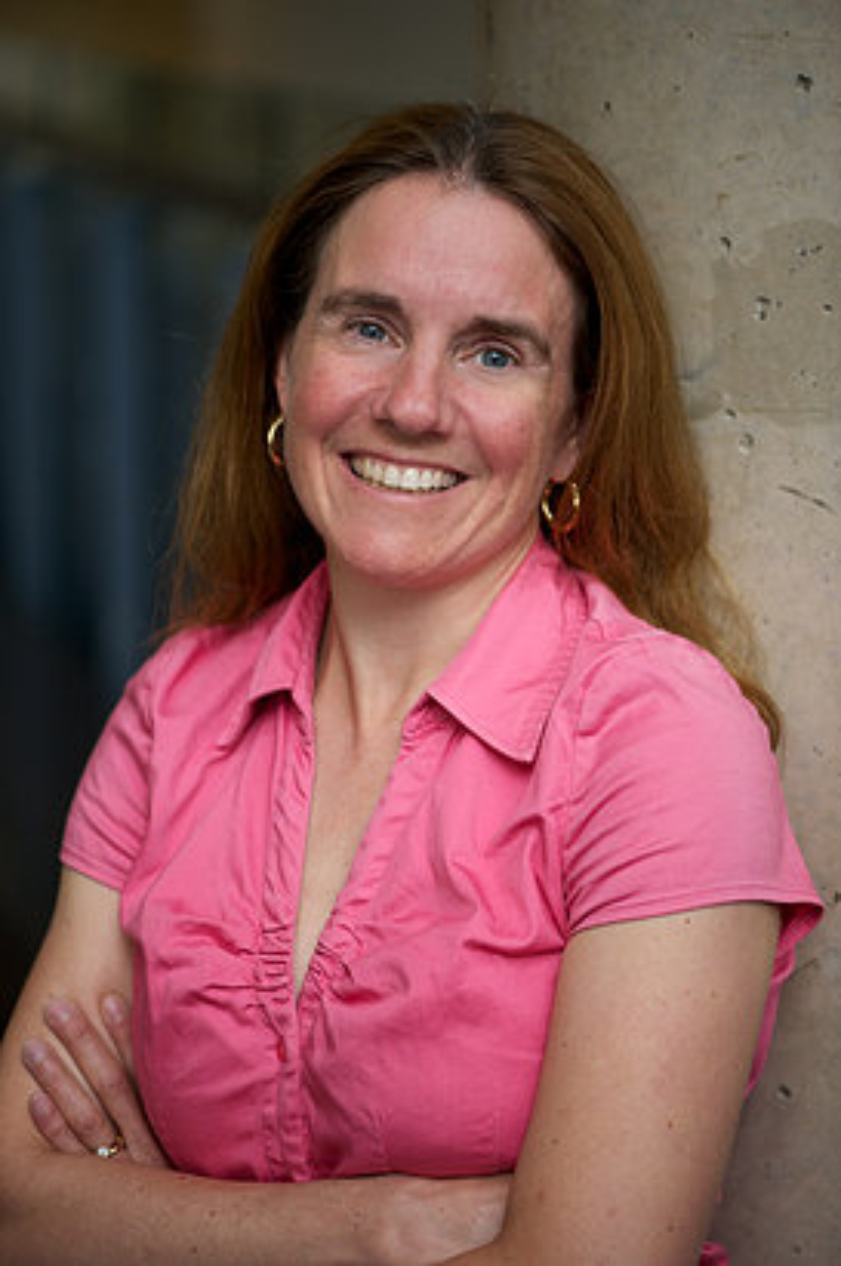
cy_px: 633
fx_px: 3688
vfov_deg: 19.5
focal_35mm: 105
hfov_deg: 13.0
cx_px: 420
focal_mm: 105
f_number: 3.2
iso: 400
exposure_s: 1/125
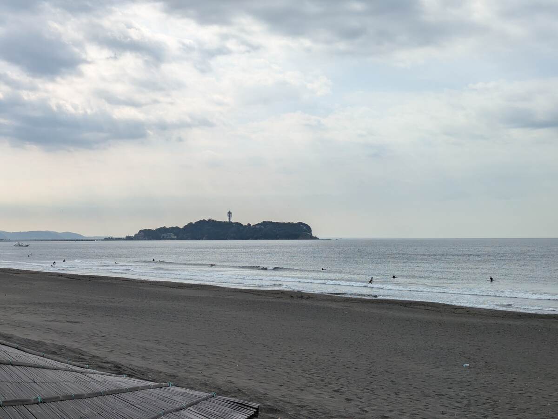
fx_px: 822
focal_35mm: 51
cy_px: 210
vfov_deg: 28.6
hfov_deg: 37.5
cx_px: 279
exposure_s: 1/4651
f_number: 1.89
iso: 61
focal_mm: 5.43
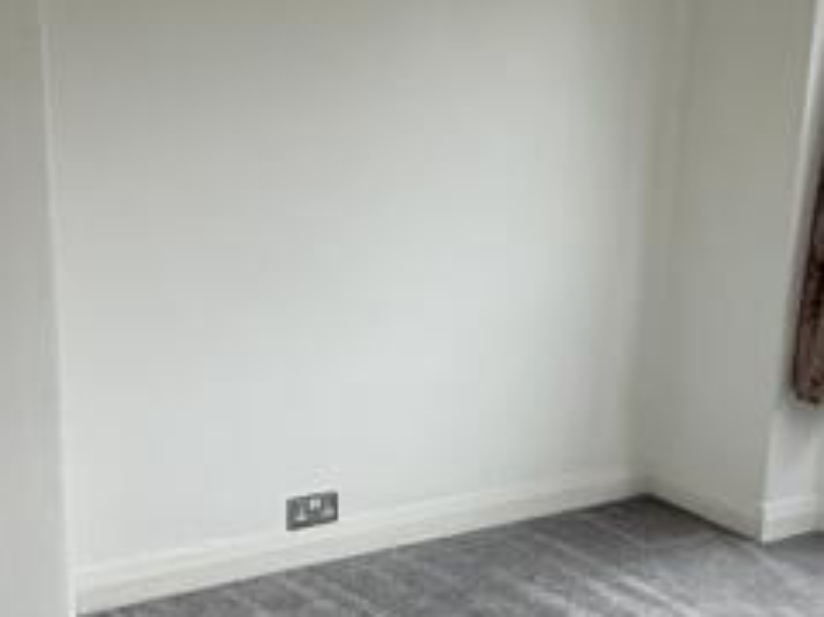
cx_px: 479
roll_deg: -3.1
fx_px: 1428
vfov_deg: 24.3
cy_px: 410
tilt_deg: -16.0
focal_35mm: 60
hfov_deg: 32.1
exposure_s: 1/121
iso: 100
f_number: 2.2
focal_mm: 2.22
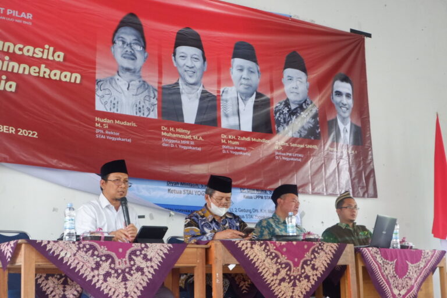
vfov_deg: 22.6
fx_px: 745
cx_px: 224
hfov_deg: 33.4
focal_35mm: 60
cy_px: 149
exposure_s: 1/38
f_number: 5.6
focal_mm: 40.8
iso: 3200
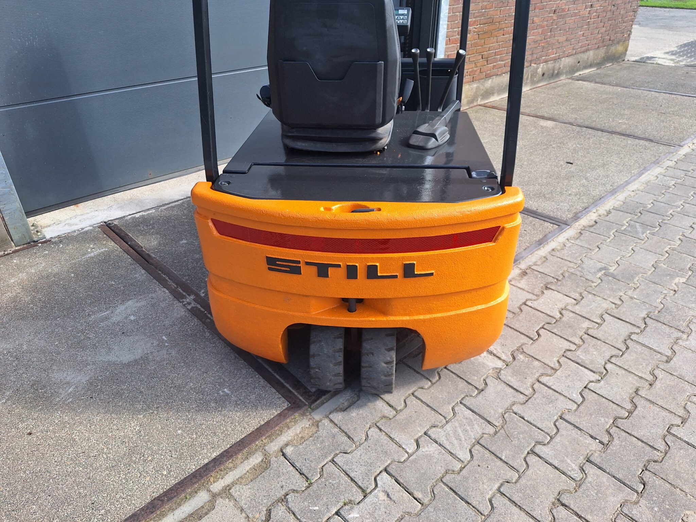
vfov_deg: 58.9
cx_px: 348
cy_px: 261
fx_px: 462
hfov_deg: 73.9
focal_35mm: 23
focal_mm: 5.54
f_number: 1.8
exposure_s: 1/526
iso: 40
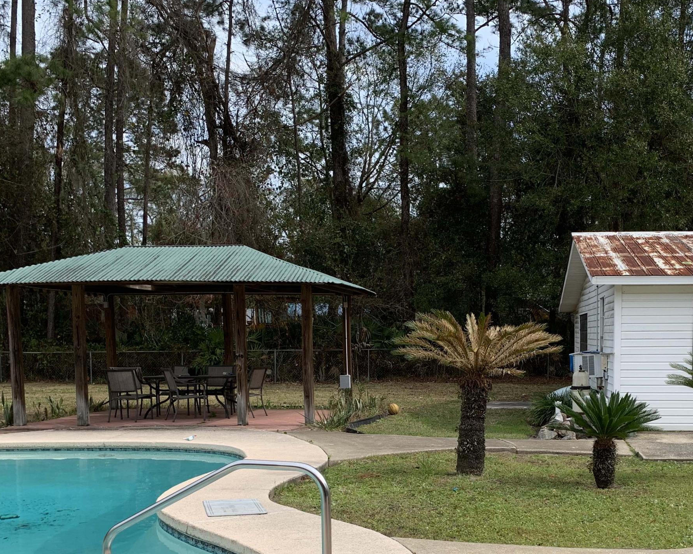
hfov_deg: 42.0
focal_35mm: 43
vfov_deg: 34.1
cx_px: 491
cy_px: 425
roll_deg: -0.5
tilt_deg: -4.4
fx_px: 882
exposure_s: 1/1748
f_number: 1.8
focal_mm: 4.25
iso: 25
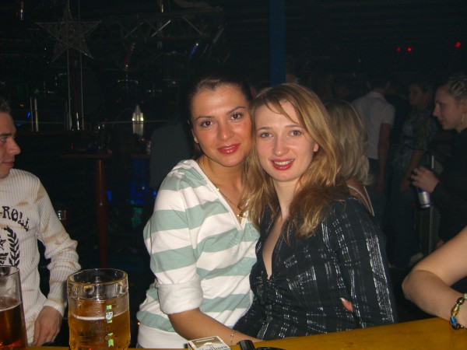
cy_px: 175
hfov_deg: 49.0
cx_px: 234
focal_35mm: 38
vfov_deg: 37.7
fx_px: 513
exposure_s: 1/60
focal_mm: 7.9
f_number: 2.8
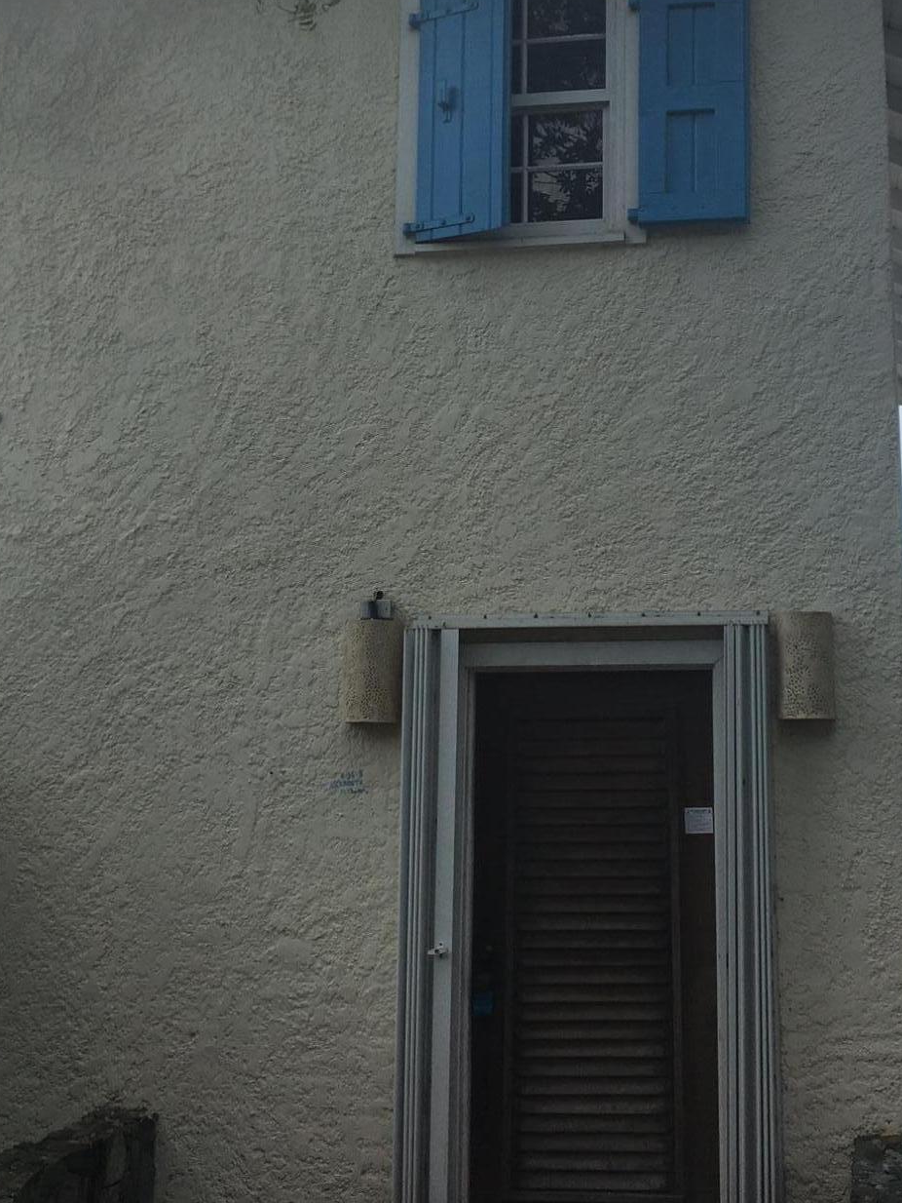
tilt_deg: +12.5
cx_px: 593
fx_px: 1632
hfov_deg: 30.7
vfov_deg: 40.1
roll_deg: -0.8
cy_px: 446
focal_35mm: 47
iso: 25
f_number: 2.2
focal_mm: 4.15
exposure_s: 1/1538
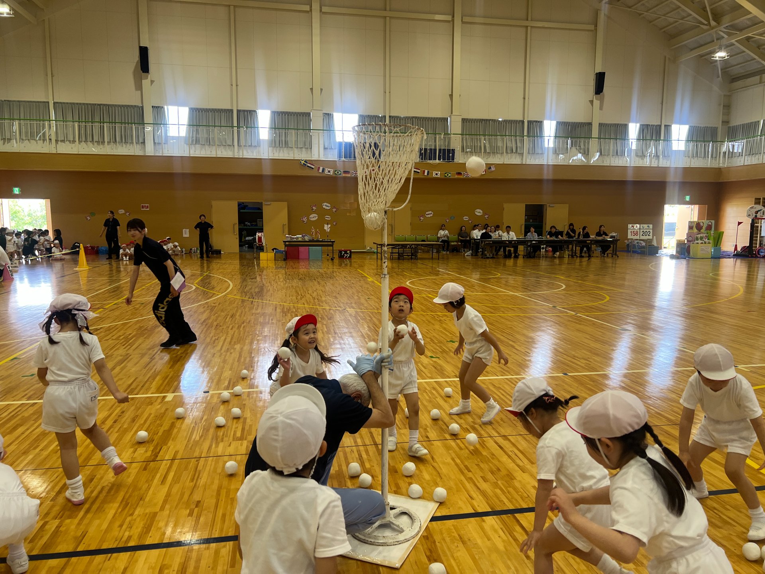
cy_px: 287
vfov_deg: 53.1
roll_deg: -0.5
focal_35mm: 26
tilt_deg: -4.6
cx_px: 382
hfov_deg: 67.3
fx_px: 575
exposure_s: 1/100
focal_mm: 5.7
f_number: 1.5
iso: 50
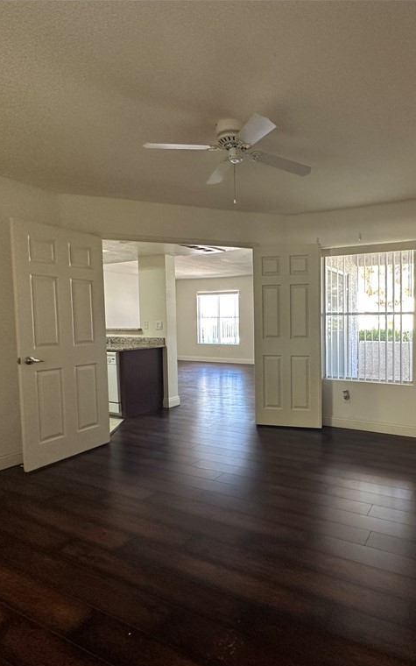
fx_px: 363
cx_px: 318
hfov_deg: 56.4
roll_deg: +0.3
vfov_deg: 85.1
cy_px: 336
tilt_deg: -2.9
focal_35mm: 20
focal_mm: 2.22
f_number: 2.2
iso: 250
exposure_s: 1/120
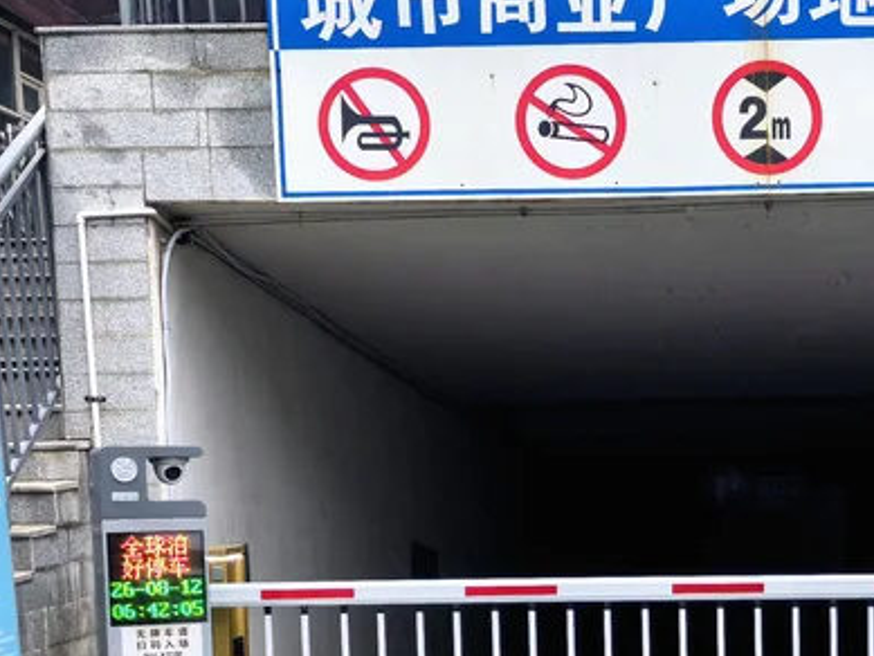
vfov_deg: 19.4
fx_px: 1869
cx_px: 784
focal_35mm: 74
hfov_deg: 25.5
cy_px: 631
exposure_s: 1/111
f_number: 1.4
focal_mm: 5.75
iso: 50
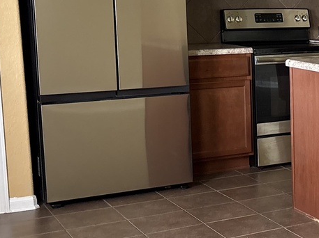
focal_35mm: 82
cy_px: 96
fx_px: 755
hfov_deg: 22.0
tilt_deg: -8.1
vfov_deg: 18.0
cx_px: 383
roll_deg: +1.0
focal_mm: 5.96
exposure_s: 1/60
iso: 320
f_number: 1.6
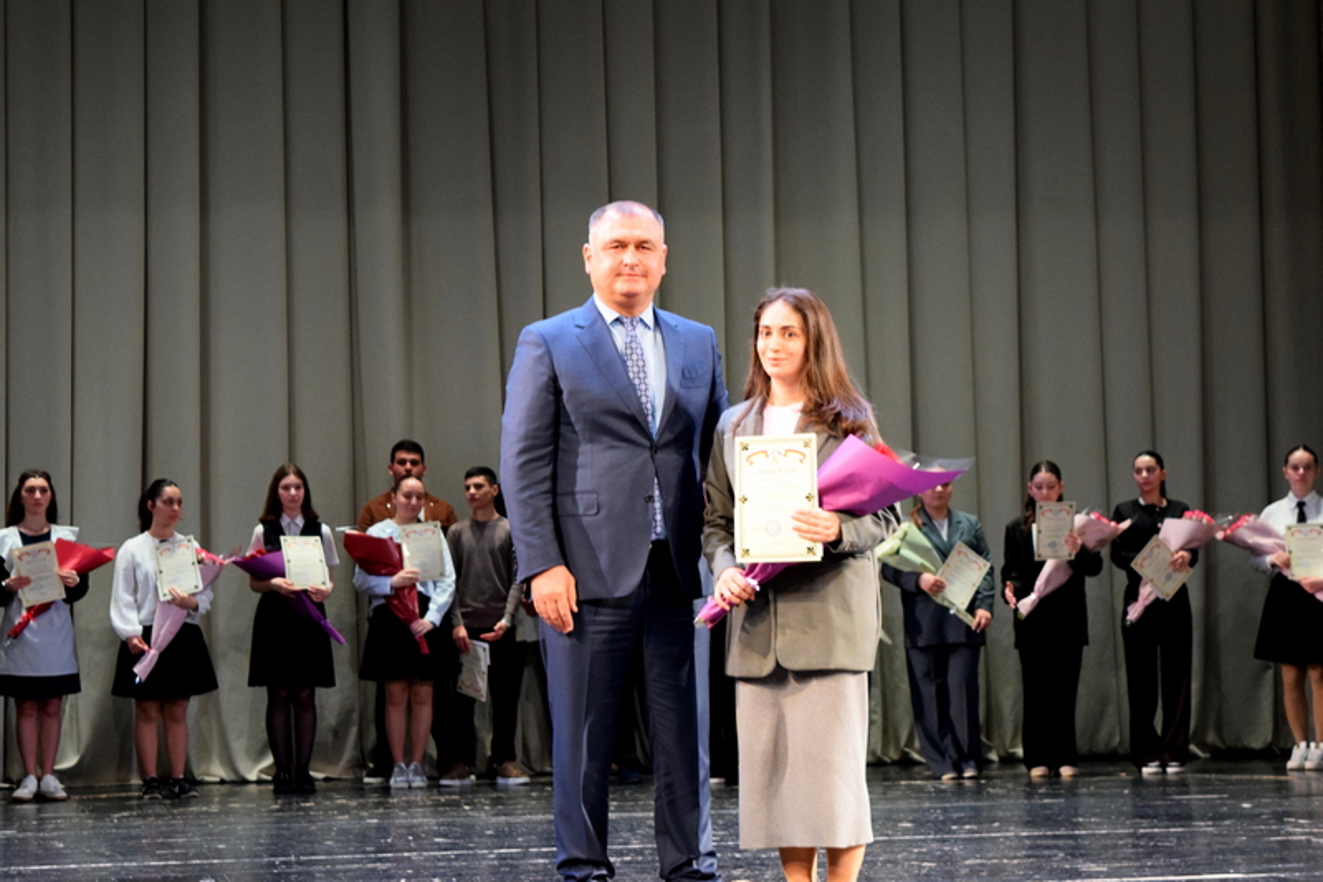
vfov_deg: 16.5
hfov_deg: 24.6
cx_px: 662
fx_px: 3031
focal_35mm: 82
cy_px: 441
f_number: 5.6
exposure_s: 1/60
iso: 2200
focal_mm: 55
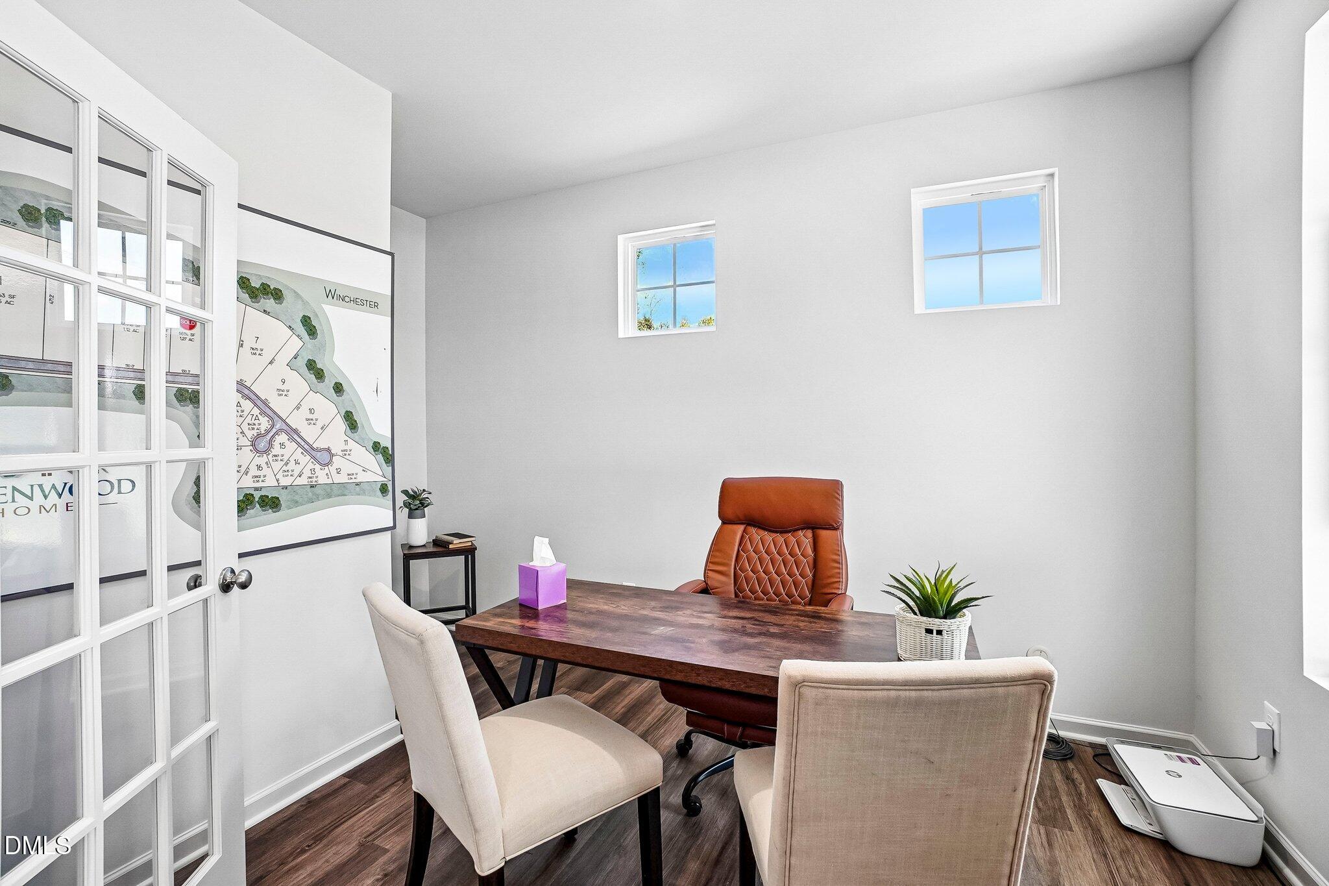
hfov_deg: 100.4
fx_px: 554
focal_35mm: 15
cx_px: 664
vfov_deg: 77.3
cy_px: 443
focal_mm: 10
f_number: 8
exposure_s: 1/8
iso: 400
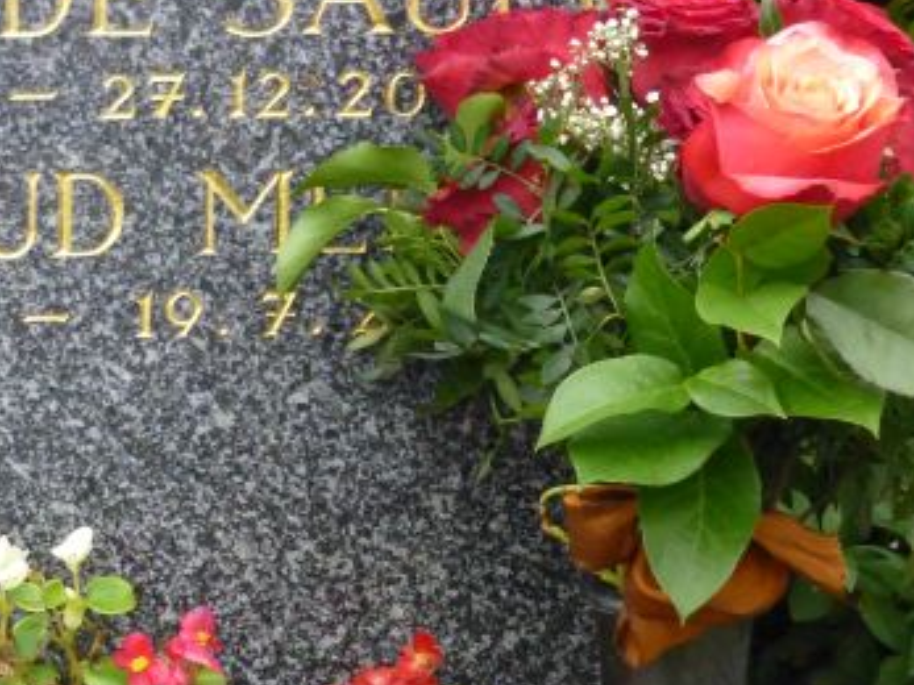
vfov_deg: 6.3
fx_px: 6203
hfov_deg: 8.4
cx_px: -90
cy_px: -92
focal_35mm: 235
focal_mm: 18.2
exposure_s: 1/125
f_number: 5.3
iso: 800
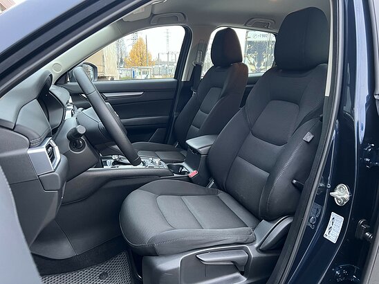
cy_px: 142
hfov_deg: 67.3
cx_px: 190
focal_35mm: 26
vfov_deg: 53.0
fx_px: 284
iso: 500
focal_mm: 5.7
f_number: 1.5
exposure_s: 1/60
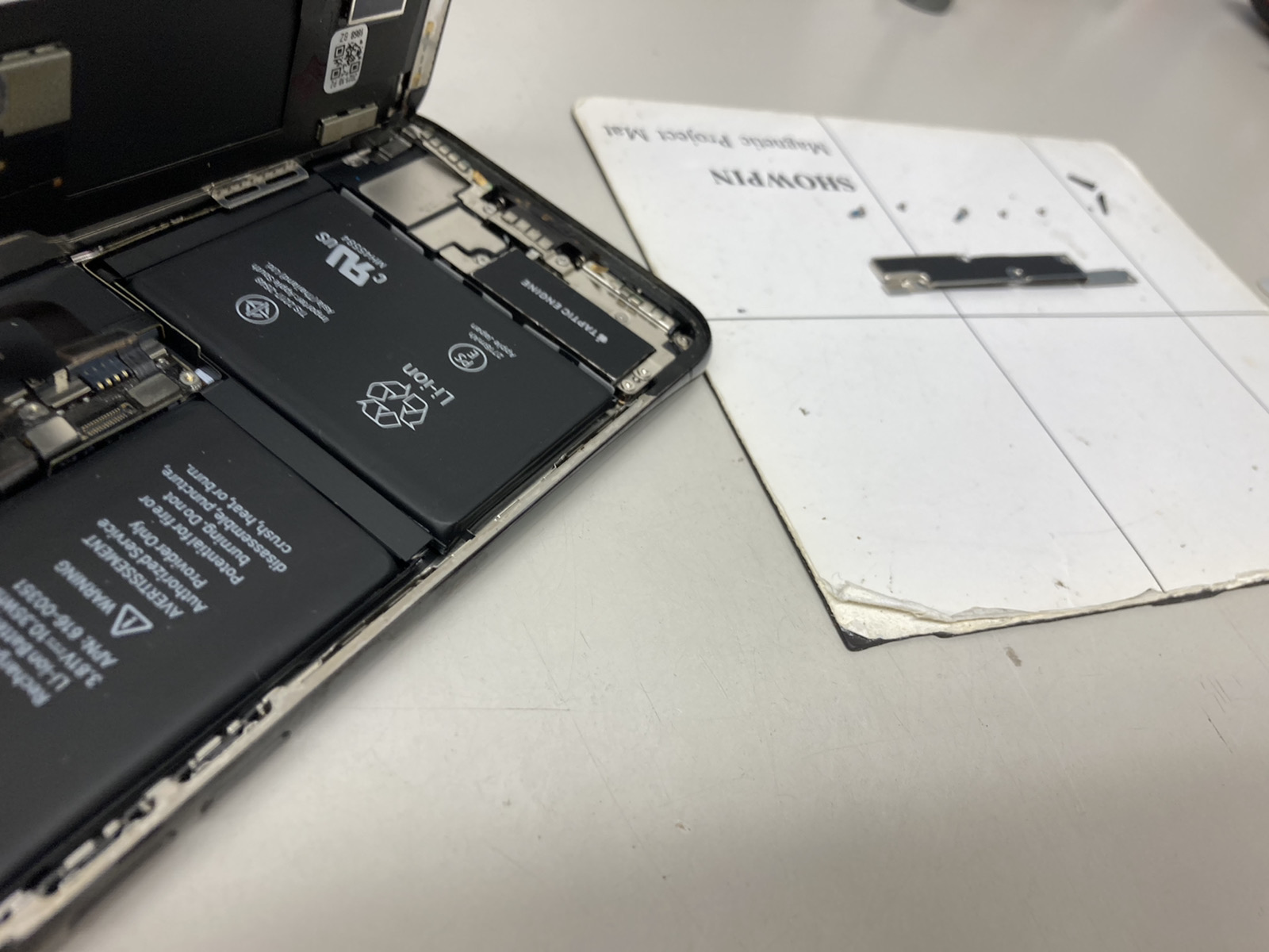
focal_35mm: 28
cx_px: 634
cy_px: 476
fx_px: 1026
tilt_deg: -43.5
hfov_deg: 63.4
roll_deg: -25.9
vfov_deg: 49.7
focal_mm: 3.99
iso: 64
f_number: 1.8
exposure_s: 1/100
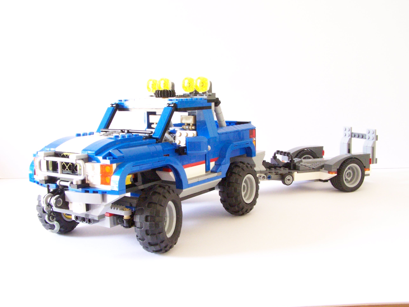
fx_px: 449
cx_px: 204
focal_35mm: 38
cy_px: 154
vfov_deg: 37.7
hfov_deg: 49.0
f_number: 6.3
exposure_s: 1/10
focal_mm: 6.3
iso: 400
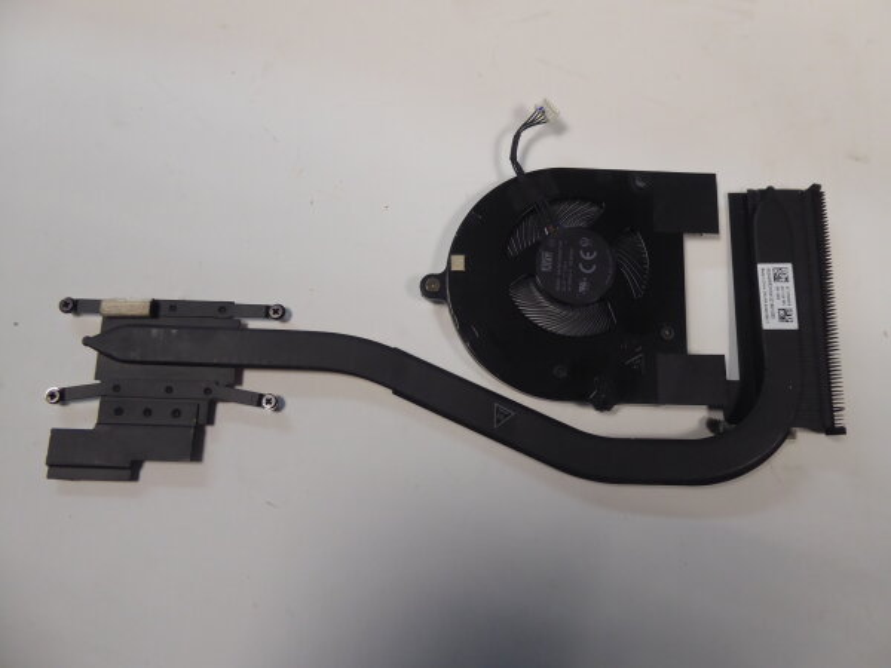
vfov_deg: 54.9
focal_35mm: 25
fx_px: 643
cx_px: 446
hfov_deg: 69.4
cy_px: 334
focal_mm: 4.3
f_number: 3.3
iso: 250
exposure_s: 1/60
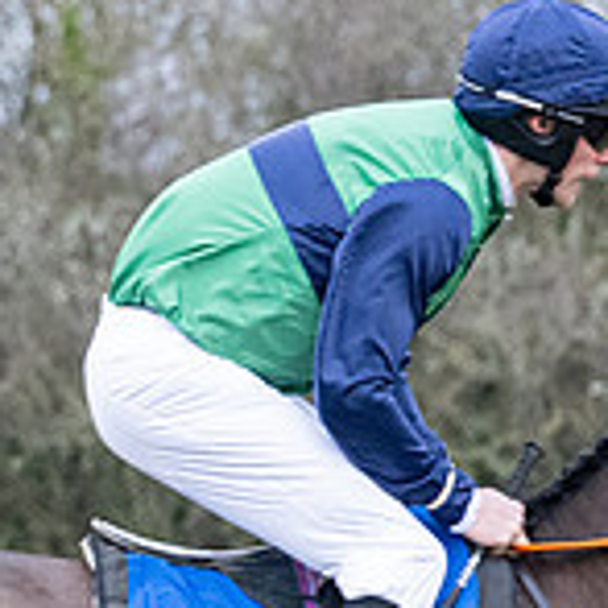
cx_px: 317
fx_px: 15917
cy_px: 1130
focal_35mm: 801
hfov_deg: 2.2
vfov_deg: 2.2
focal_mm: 110
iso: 1600
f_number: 4
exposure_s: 1/800
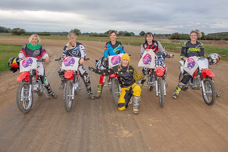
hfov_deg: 60.7
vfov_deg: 42.6
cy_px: 66
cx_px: 115
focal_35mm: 31
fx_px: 195
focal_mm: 18
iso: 400
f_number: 5
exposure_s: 1/250
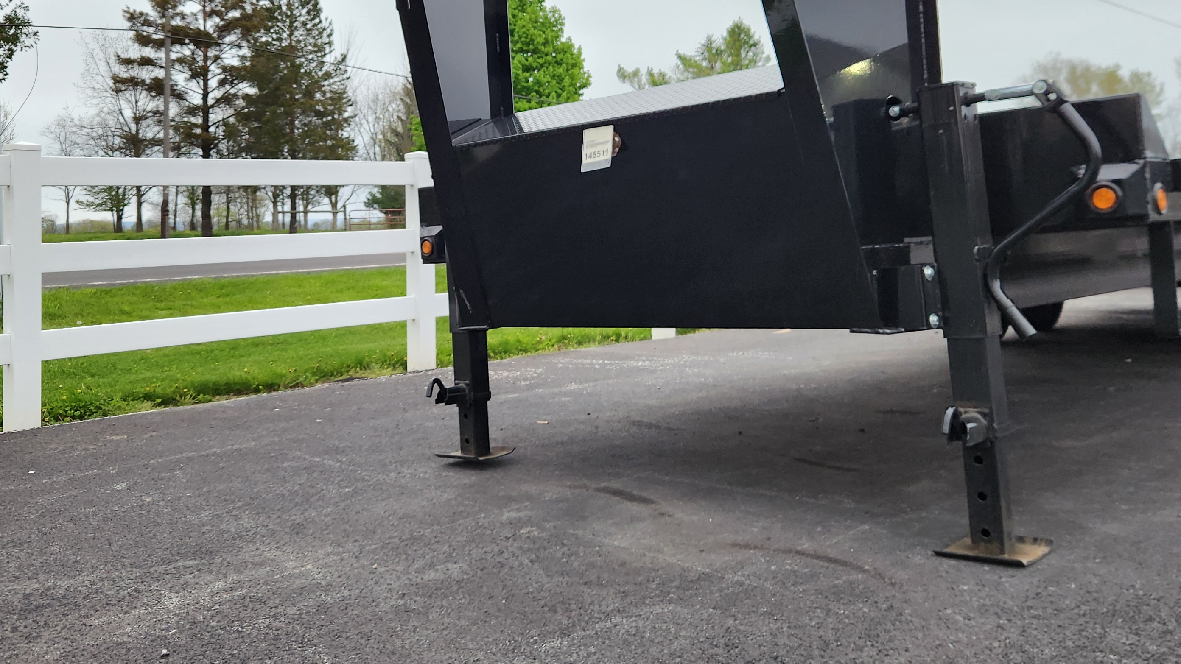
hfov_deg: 54.9
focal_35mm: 36
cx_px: 476
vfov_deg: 32.4
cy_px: 195
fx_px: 1127
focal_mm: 5.4
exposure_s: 1/180
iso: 160
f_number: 1.8
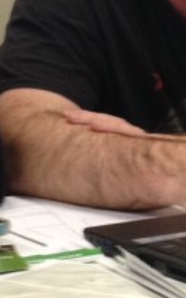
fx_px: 1484
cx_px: 157
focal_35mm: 183
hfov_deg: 7.2
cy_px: 62
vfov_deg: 11.4
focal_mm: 4.28
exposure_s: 1/20
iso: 125
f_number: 2.4
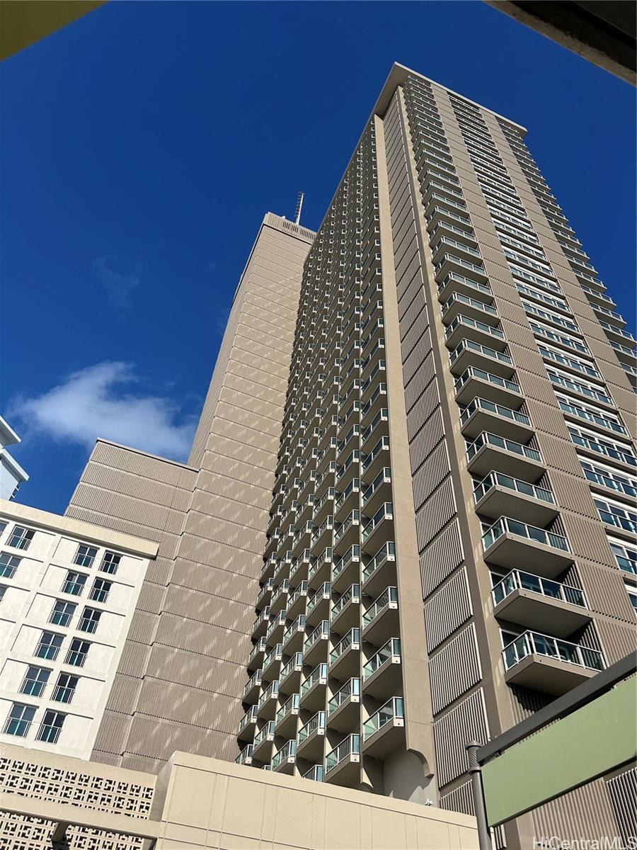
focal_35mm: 26
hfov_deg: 53.1
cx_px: 318
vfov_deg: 67.3
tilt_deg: +49.1
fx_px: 638
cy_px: 425
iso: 50
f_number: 1.5
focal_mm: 5.7
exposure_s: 1/4630
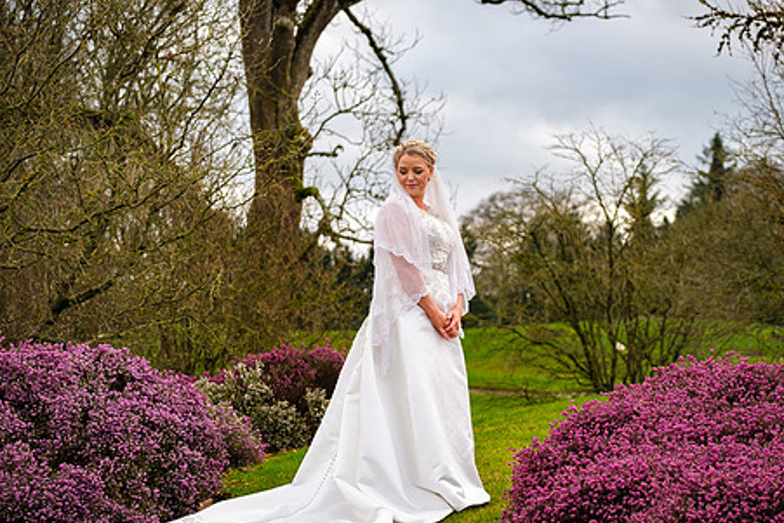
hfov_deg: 19.4
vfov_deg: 13.1
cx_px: 435
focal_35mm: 105
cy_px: 272
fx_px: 2287
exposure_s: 1/500
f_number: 2.8
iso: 160
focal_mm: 54.1
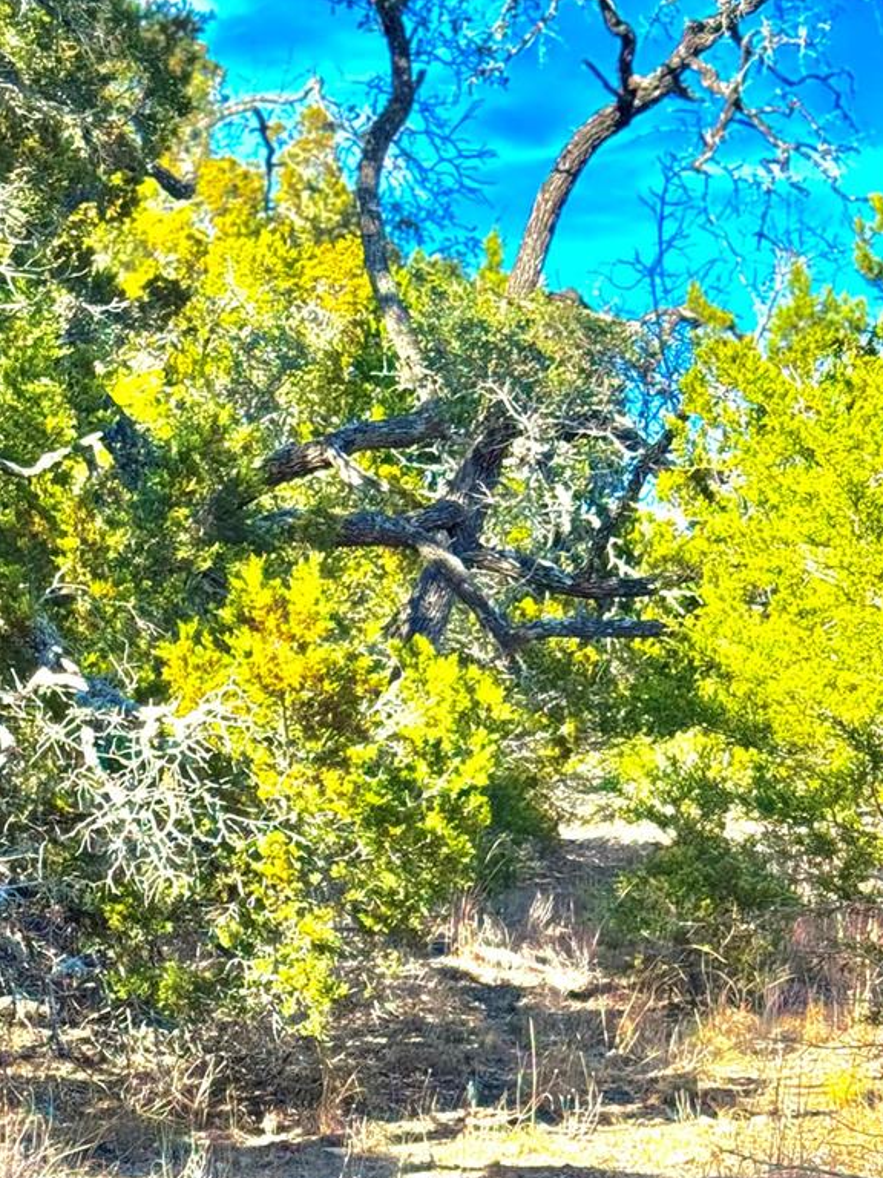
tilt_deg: -0.3
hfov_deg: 15.3
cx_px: 120
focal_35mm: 96
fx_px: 3265
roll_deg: +1.3
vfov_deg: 20.1
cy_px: 992
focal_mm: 6.76
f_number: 1.78
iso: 64
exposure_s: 1/715
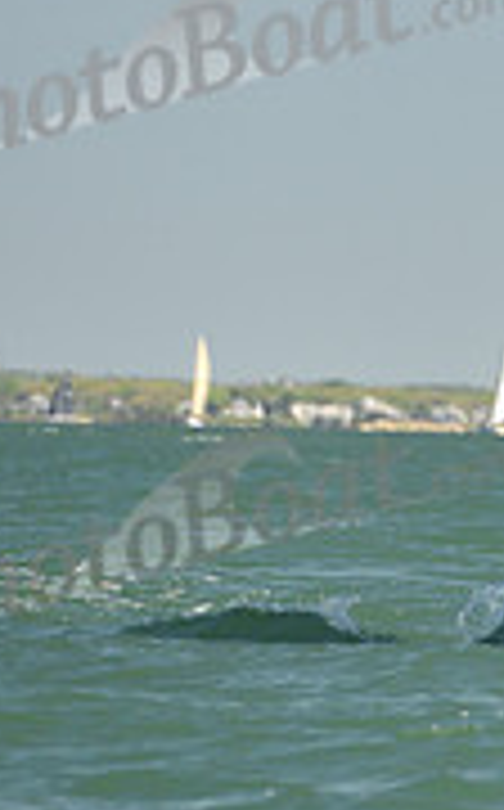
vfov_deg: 3.3
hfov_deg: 2.0
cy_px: 227
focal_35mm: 641
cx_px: 765
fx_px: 14133
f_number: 4
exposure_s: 1/800
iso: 250
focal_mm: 195
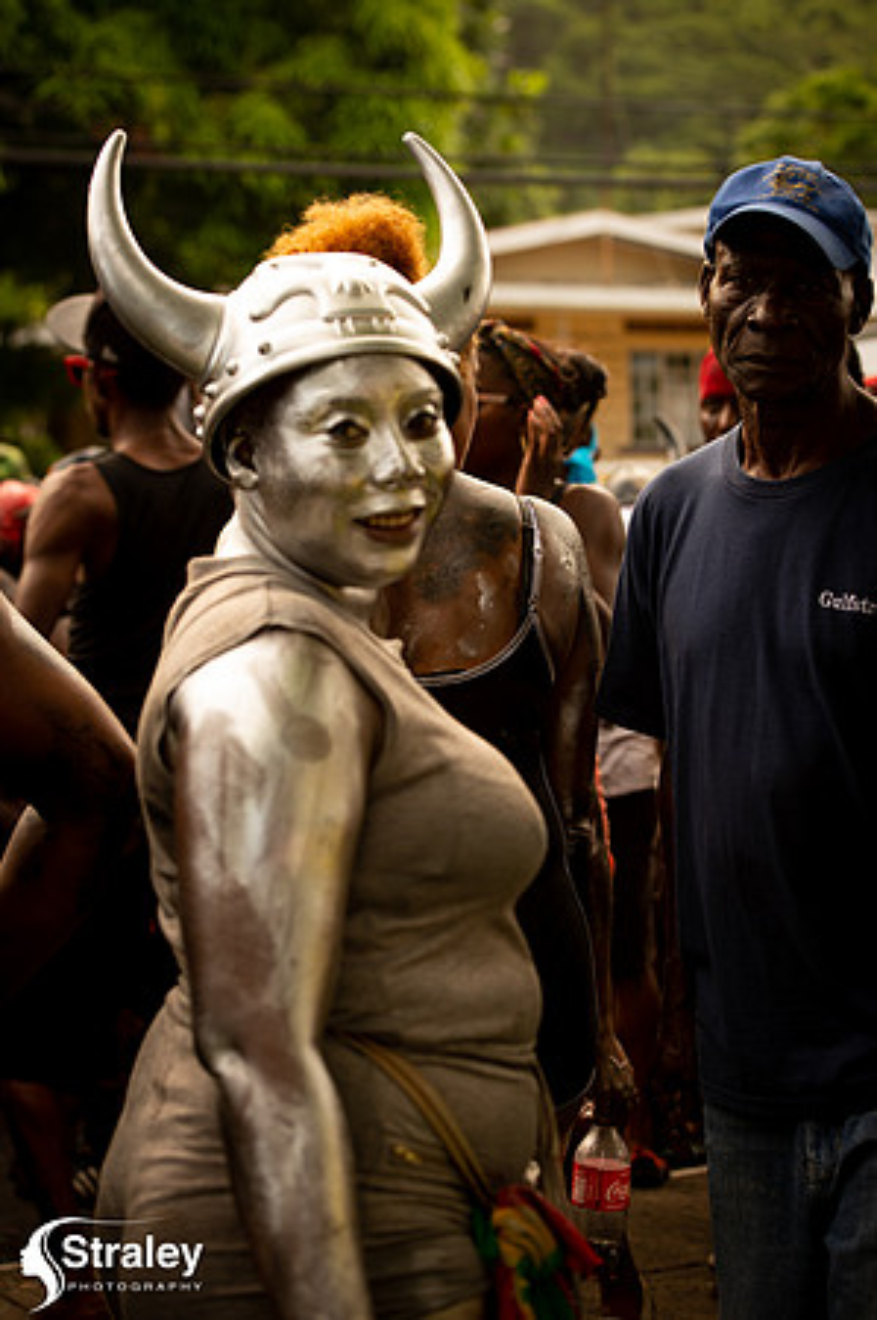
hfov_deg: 19.4
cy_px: 660
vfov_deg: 28.9
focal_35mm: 70
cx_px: 438
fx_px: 2564
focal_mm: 70
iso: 200
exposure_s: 1/320
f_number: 5
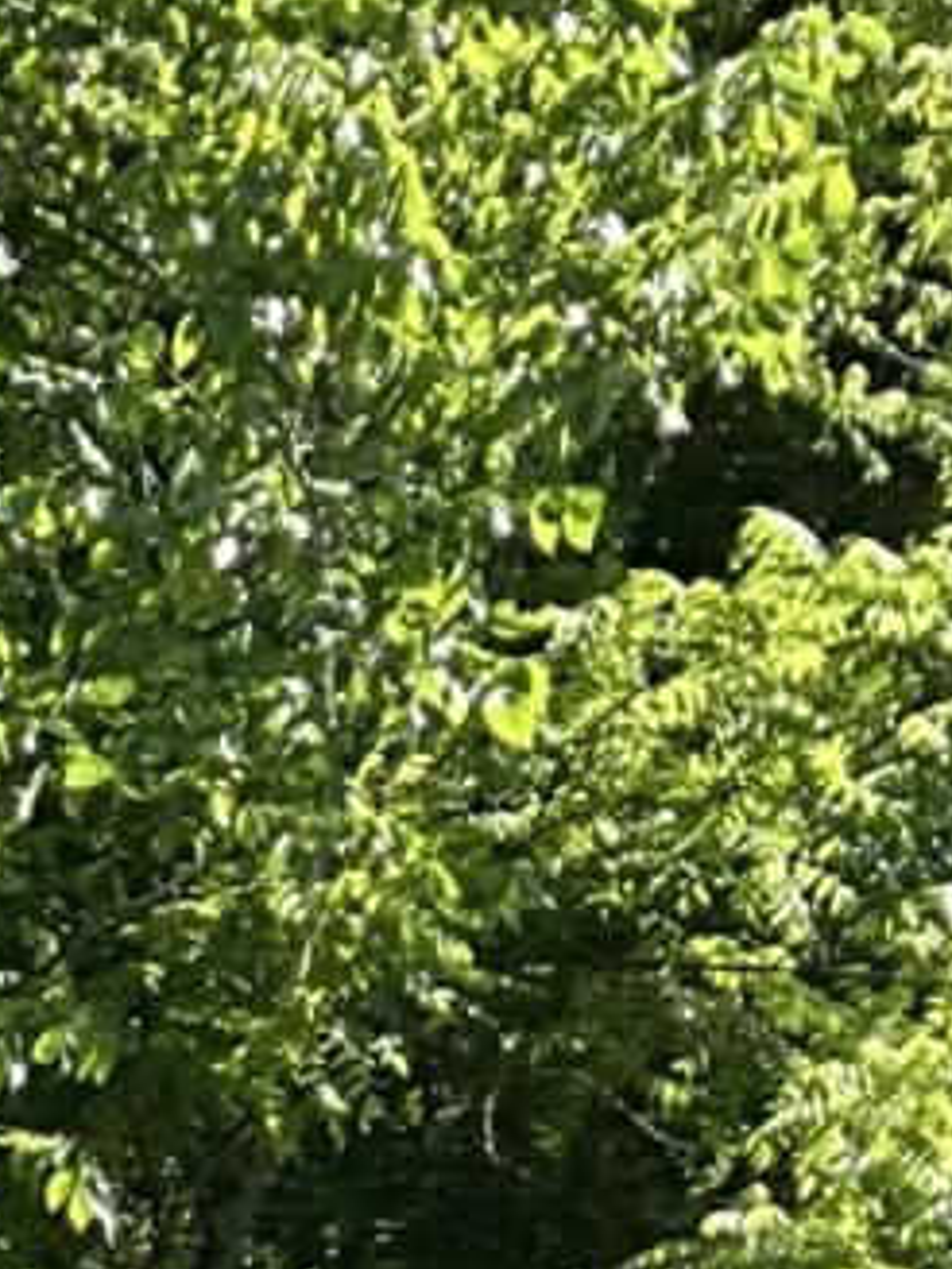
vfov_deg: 9.7
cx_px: -1583
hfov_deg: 7.6
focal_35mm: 177
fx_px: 6490
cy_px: 3200
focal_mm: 3
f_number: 1.8
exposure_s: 1/491
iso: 25
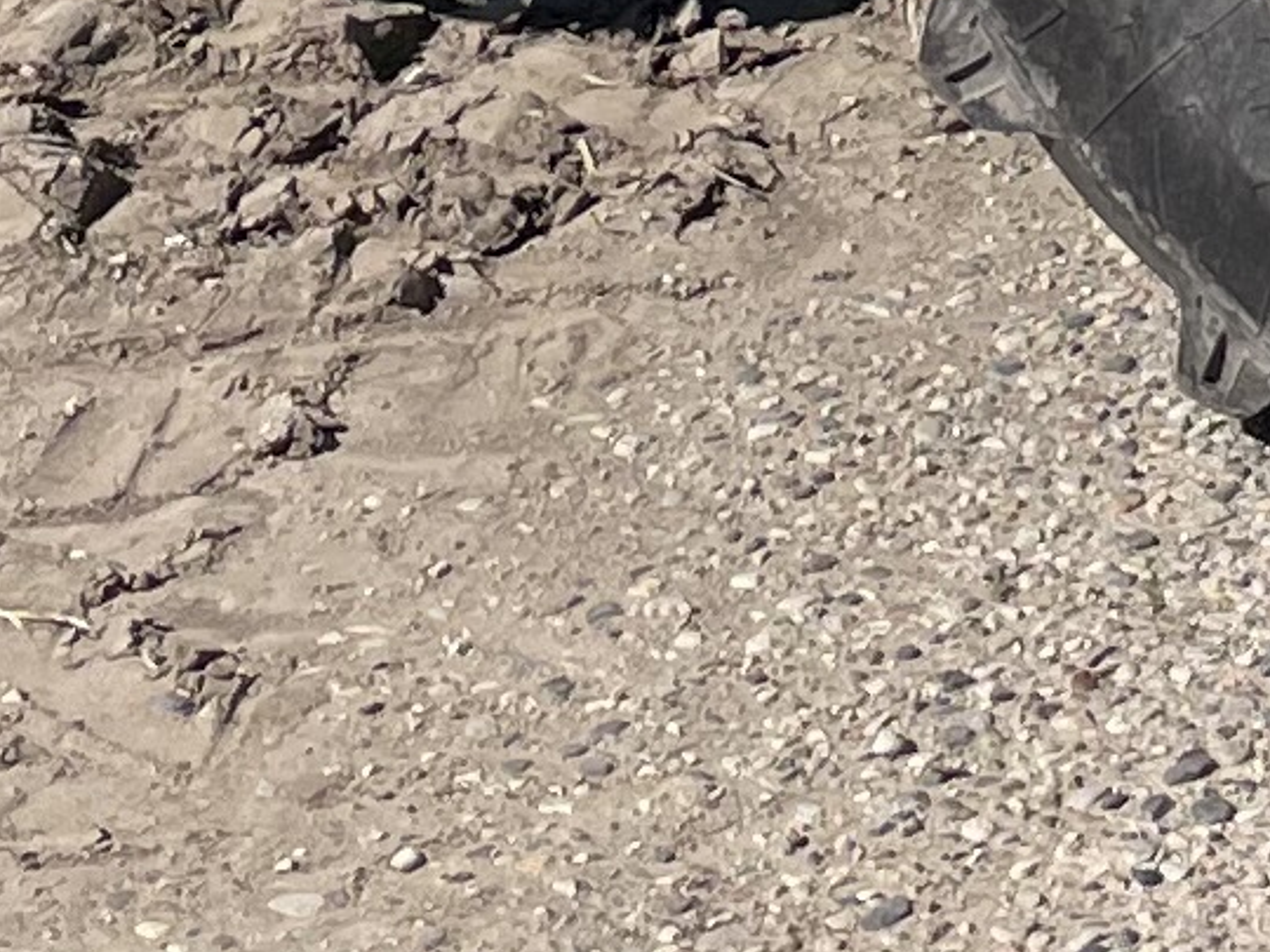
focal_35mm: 194
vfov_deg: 6.9
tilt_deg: -3.7
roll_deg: +2.3
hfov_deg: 10.1
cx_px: 1444
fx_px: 7118
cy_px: -1855
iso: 32
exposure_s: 1/3509
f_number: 1.6
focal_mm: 4.2
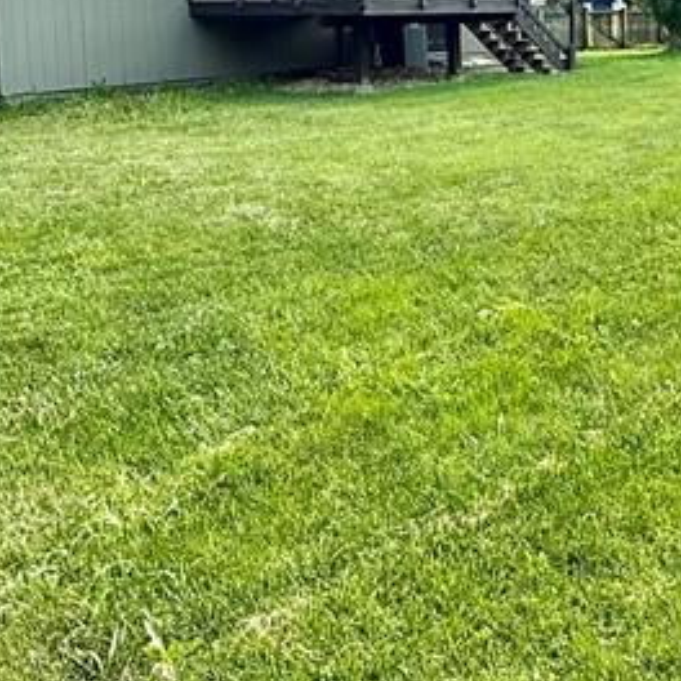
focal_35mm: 48
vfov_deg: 33.9
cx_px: 518
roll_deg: +1.4
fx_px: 1068
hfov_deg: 34.5
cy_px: 103
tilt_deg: -5.4
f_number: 2.2
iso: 50
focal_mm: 2.22
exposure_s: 1/1399
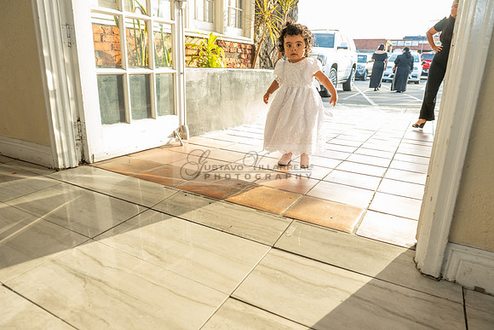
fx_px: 329
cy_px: 165
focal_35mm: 24
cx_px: 247
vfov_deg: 53.2
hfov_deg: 73.7
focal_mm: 24
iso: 800
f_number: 5.6
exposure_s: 1/160
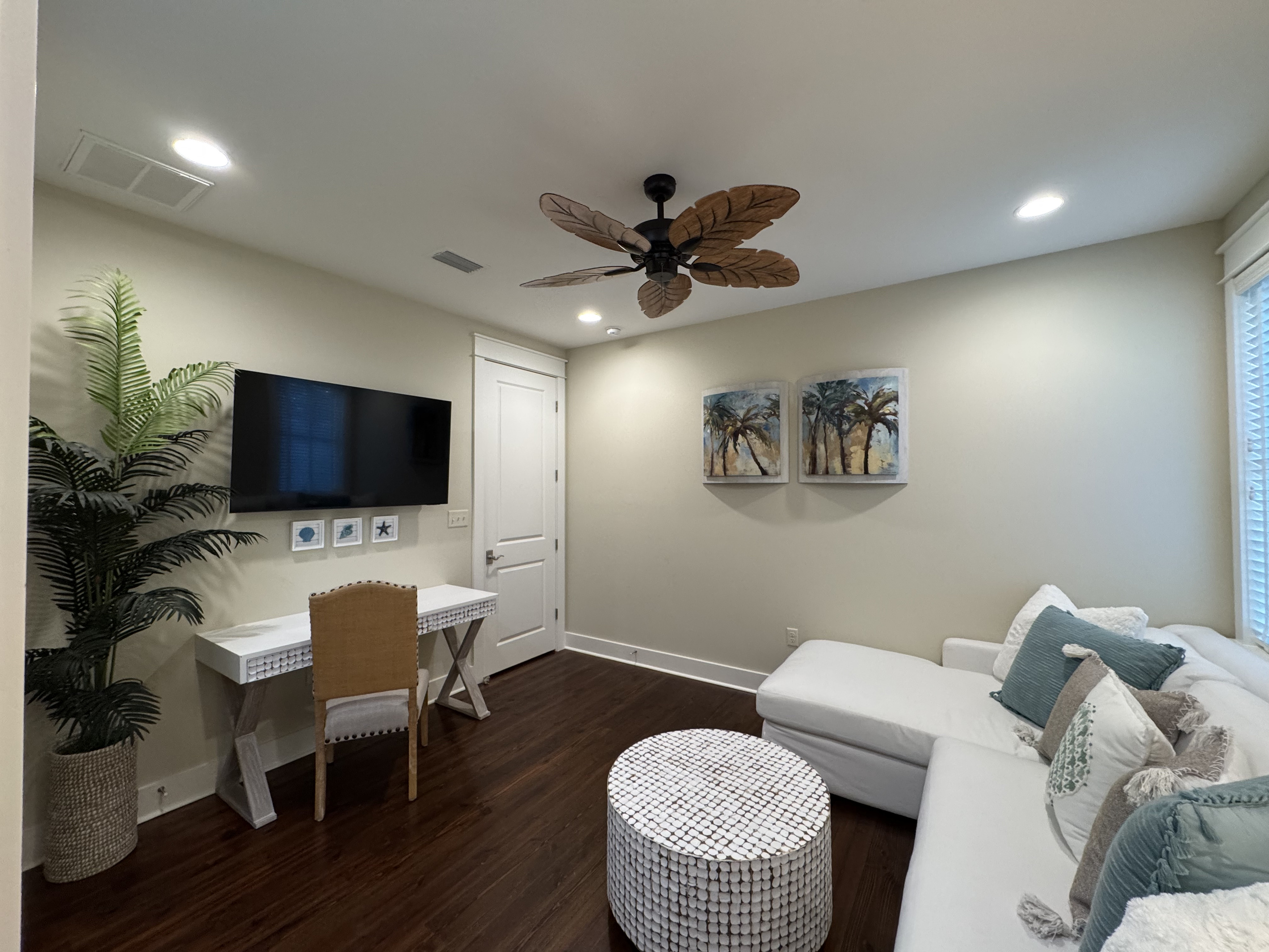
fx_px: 513
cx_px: 634
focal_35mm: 14
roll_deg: +0.2
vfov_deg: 85.7
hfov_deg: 102.1
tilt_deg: +0.6
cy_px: 476
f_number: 2.2
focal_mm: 2.22
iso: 250
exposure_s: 1/60
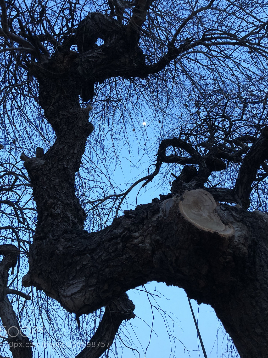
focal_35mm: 30
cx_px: 128
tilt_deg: +52.8
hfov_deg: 46.8
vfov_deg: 59.9
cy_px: 171
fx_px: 310
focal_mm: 4
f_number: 1.8
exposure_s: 1/17
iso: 100
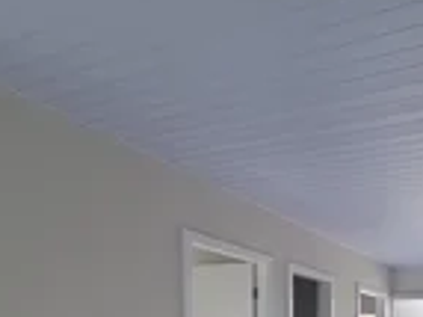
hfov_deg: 47.5
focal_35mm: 35
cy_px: 407
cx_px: 379
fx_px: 427
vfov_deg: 31.7
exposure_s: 1/120
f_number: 2.2
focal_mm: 1.74
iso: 50
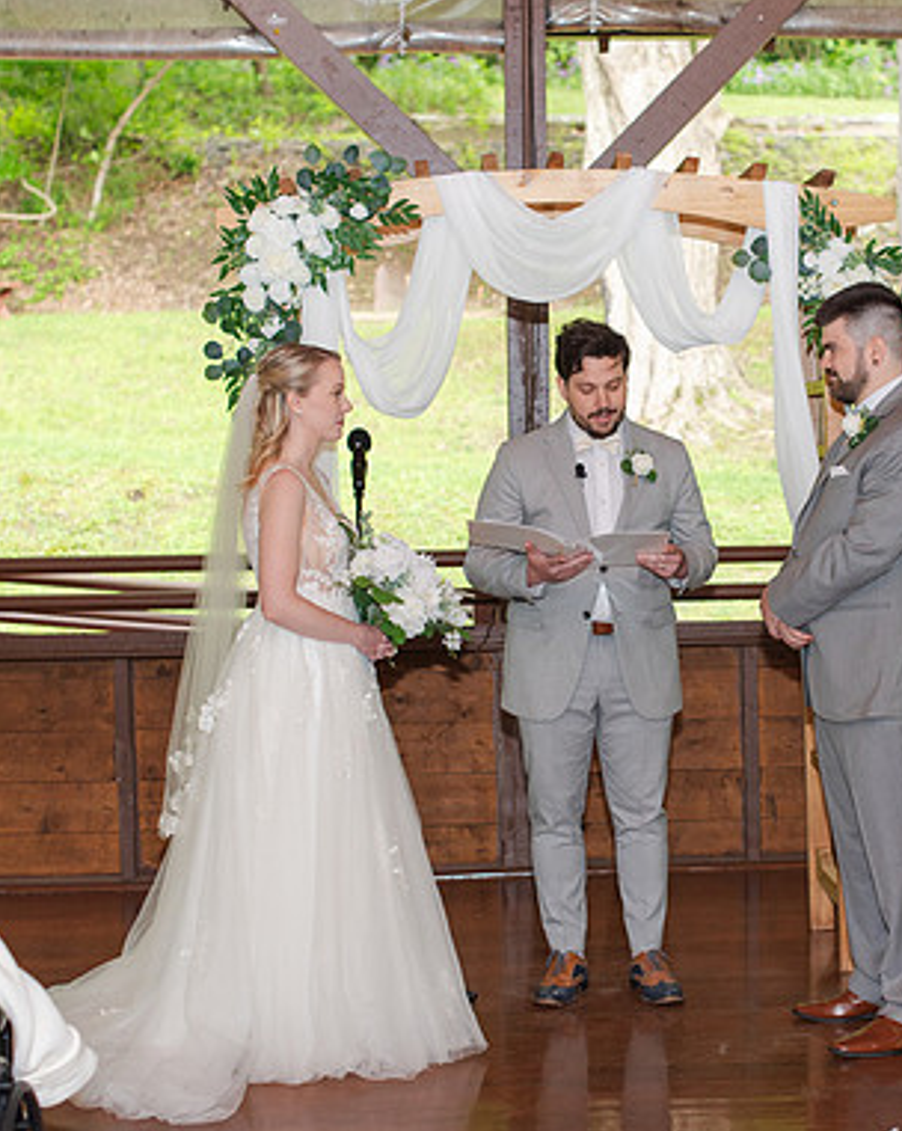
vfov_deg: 24.5
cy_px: 542
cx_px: 658
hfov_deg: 19.5
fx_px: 2607
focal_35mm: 78
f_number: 3.5
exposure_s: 1/200
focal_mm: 50
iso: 800
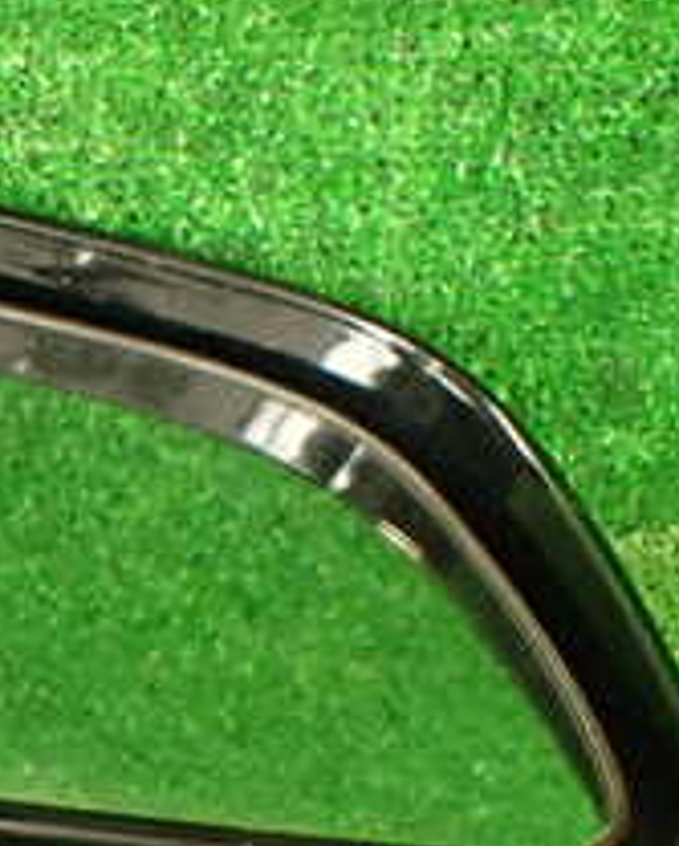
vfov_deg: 21.0
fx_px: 2256
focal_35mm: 90
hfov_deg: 15.7
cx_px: -350
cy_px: 655
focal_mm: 5.79
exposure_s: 1/30
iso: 400
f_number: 2.4
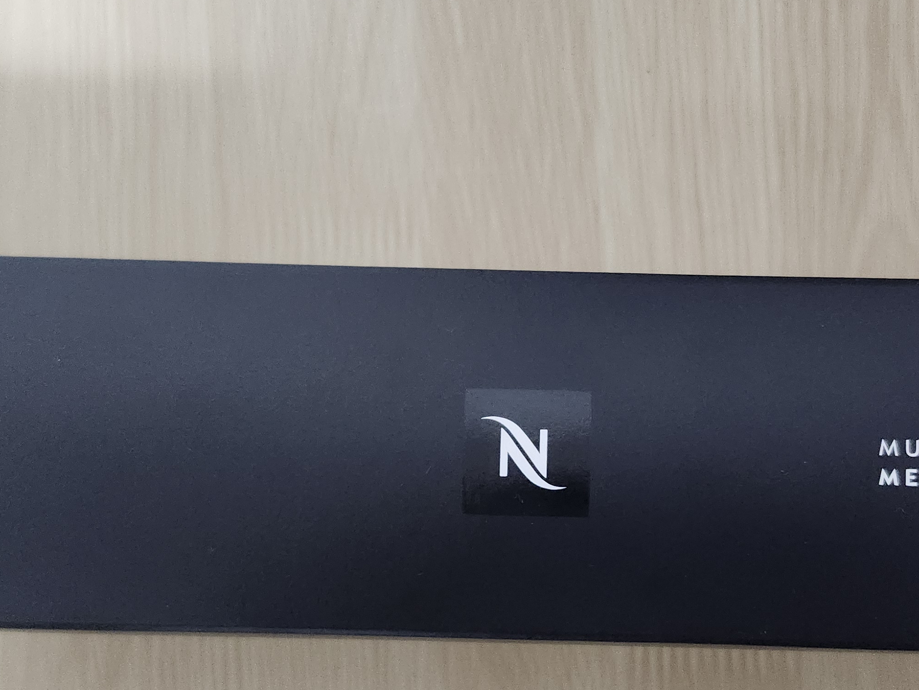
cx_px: 539
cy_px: 456
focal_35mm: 46
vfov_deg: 31.3
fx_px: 1221
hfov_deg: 41.1
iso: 1000
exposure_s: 1/100
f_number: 1.8
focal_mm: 5.54
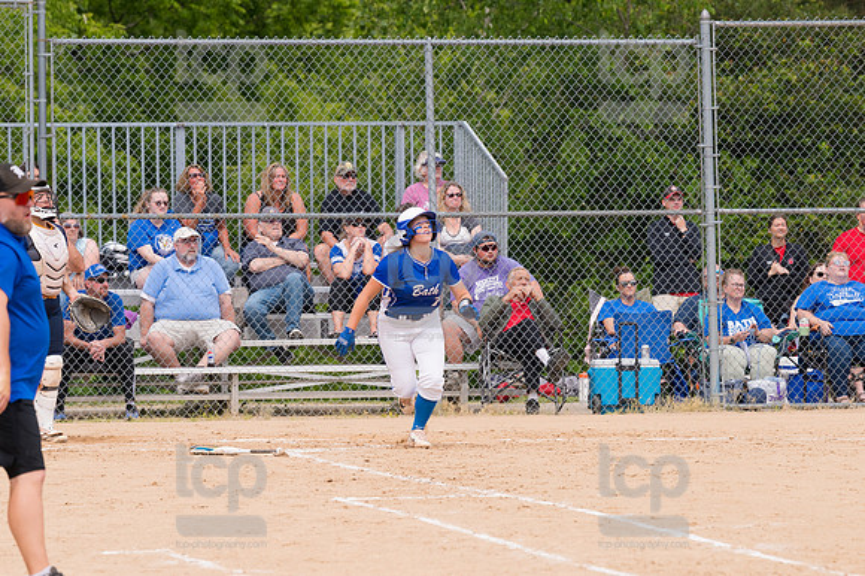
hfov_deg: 6.9
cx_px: 432
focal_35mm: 300
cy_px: 288
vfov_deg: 4.6
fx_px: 7204
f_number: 5.6
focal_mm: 200
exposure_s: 1/1600
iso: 320
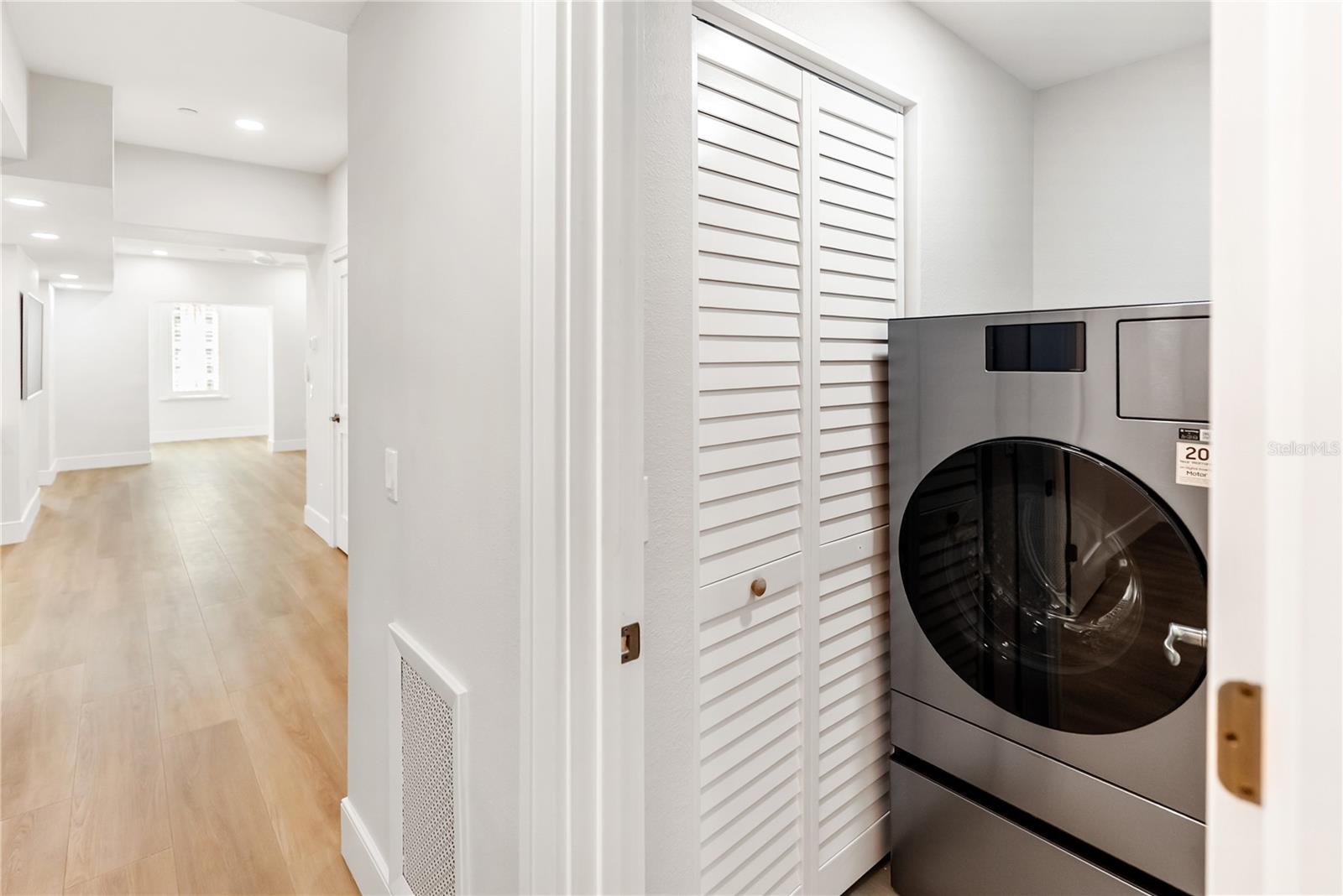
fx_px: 597
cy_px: 448
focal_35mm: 16
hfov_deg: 96.7
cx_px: 672
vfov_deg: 73.8
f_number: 2.8
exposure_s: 1/45
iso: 160
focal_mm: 16
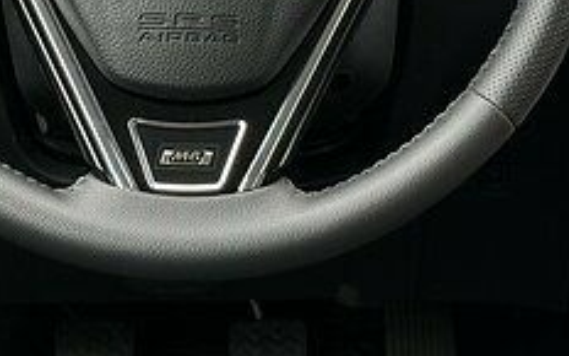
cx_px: 231
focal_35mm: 120
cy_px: -120
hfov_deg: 17.4
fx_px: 1861
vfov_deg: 10.6
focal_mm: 6.76
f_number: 1.78
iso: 100
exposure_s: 1/177
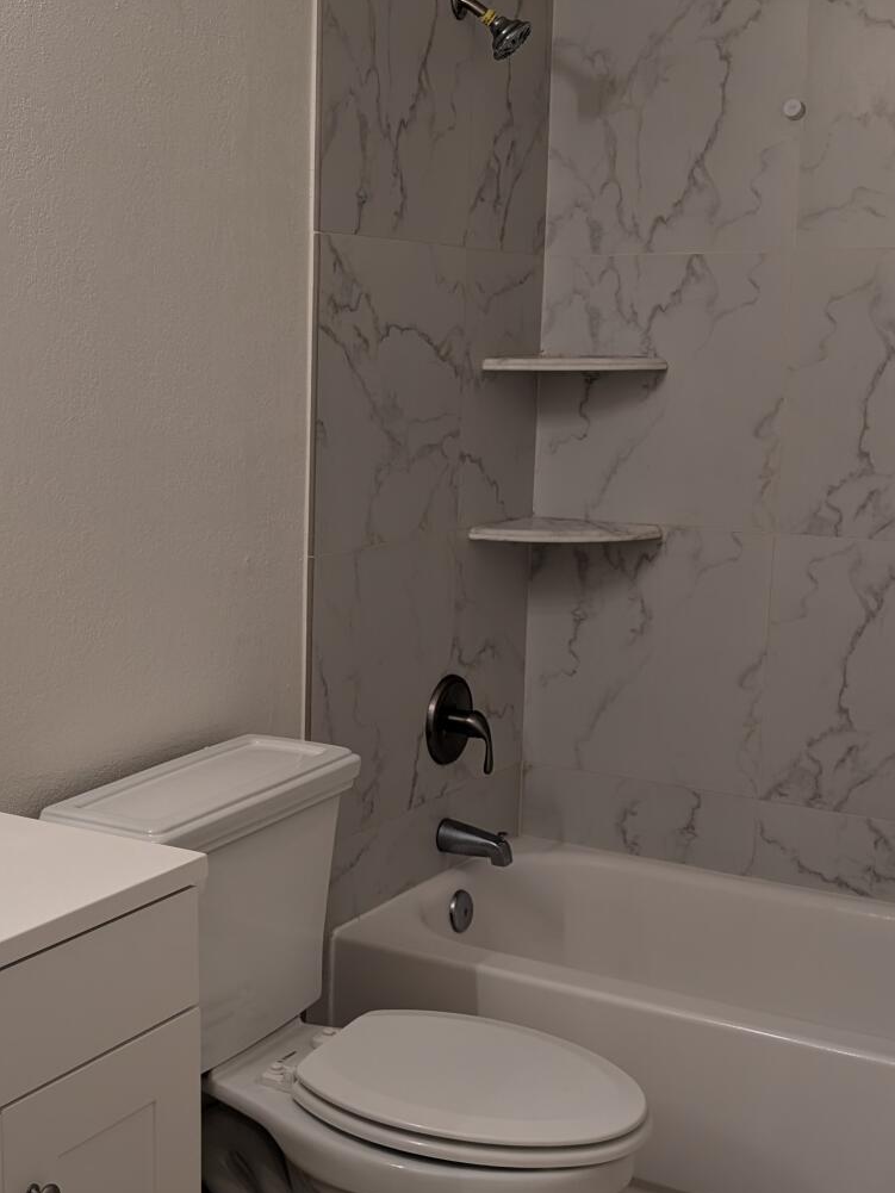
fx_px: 1654
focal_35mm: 48
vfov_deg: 39.6
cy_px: 655
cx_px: 209
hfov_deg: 29.7
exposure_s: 1/60
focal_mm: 6.9
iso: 29
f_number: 1.68
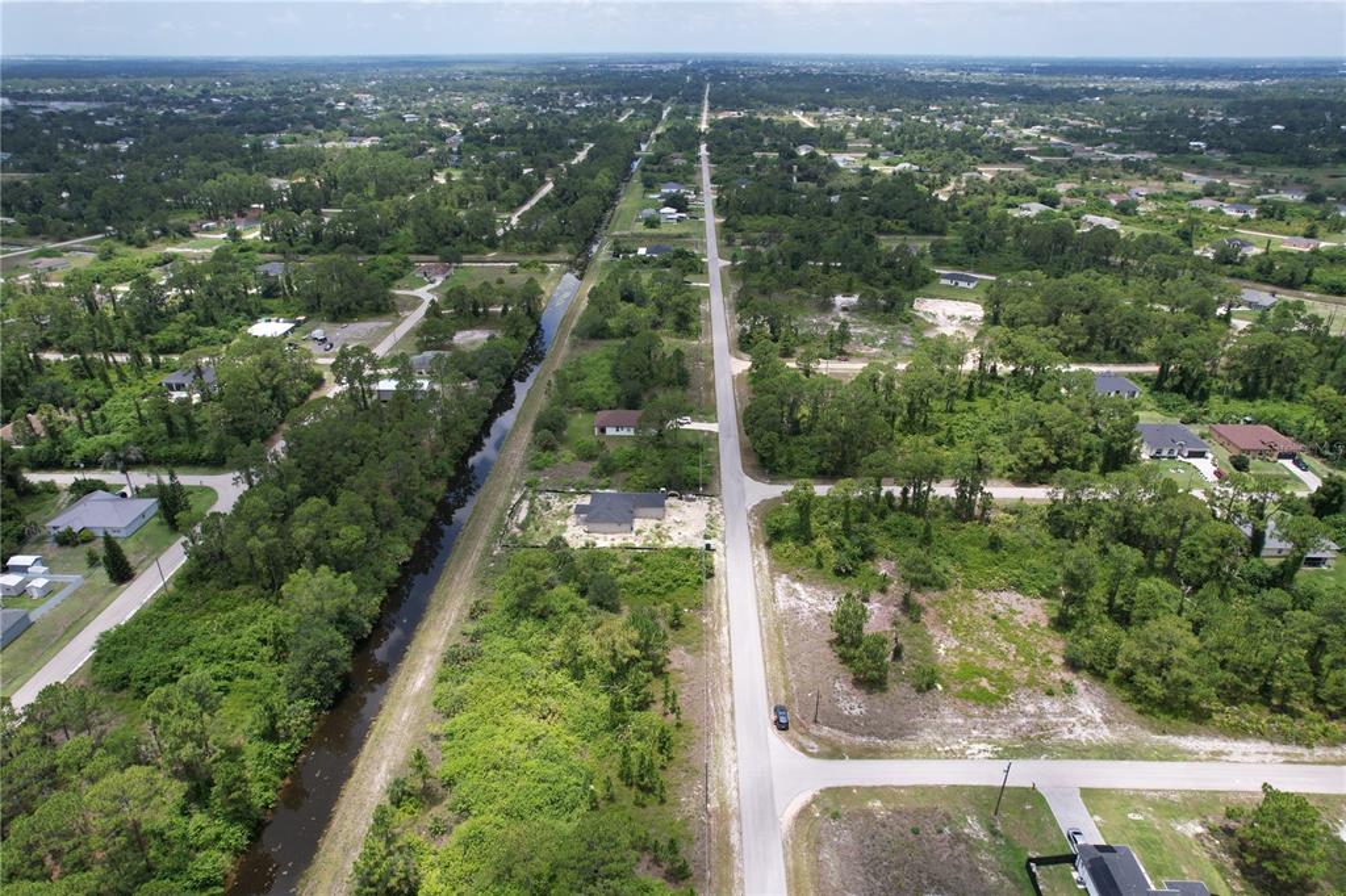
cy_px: 448
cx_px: 673
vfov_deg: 57.2
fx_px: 822
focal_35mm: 22
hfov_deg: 78.6
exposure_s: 1/2000
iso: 120
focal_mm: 8.38
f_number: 2.8
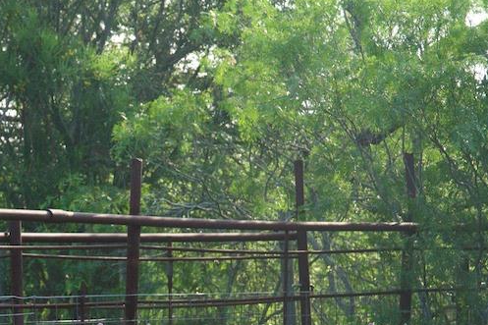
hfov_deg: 9.9
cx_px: -141
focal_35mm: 203
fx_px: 2751
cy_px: 391
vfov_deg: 6.7
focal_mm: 70
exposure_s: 1/125
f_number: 6.3
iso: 100
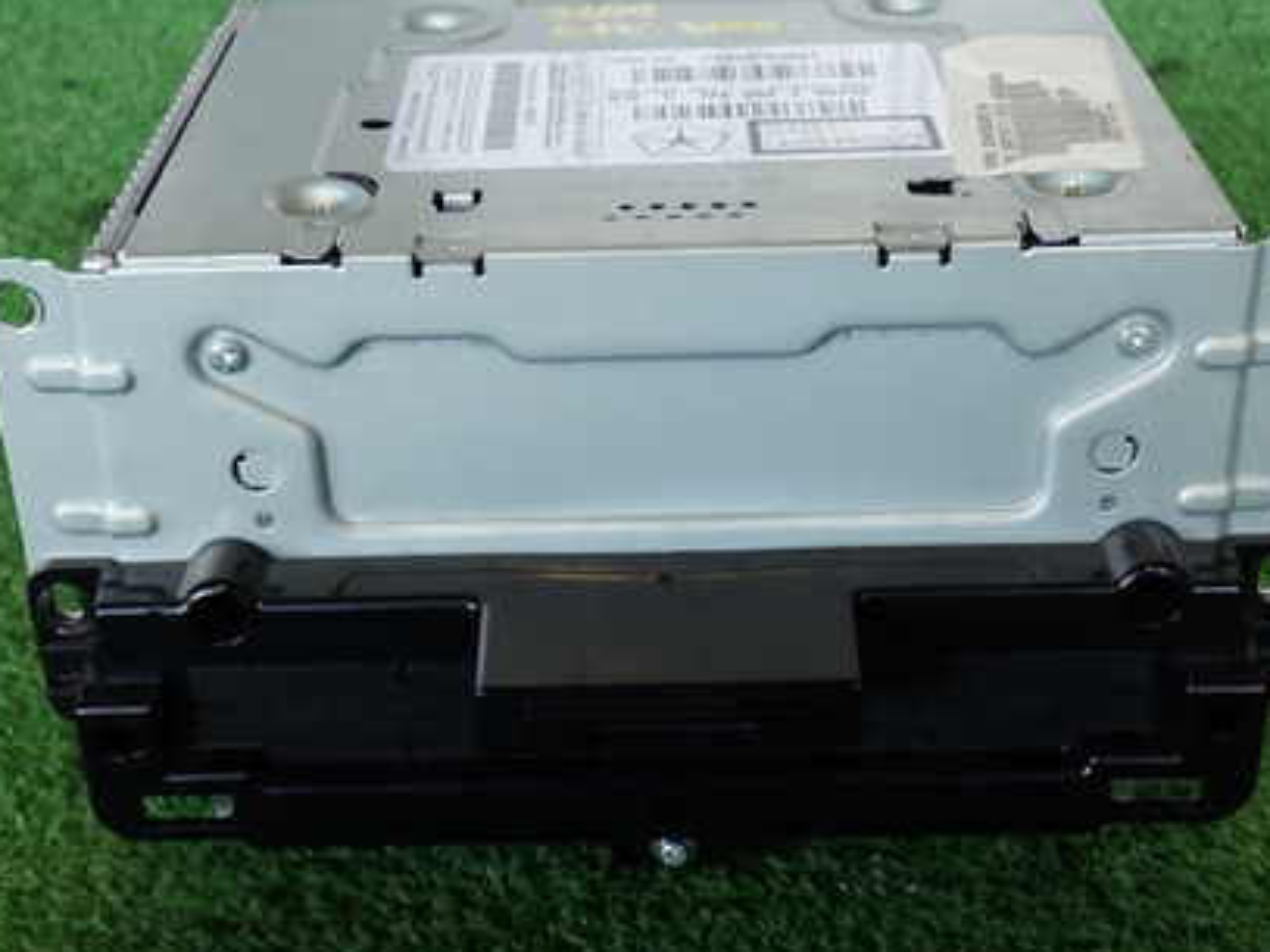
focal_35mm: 56
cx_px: 649
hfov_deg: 34.4
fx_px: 2054
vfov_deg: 26.1
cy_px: 424
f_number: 2.7
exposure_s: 1/60
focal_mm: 6.83
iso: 200
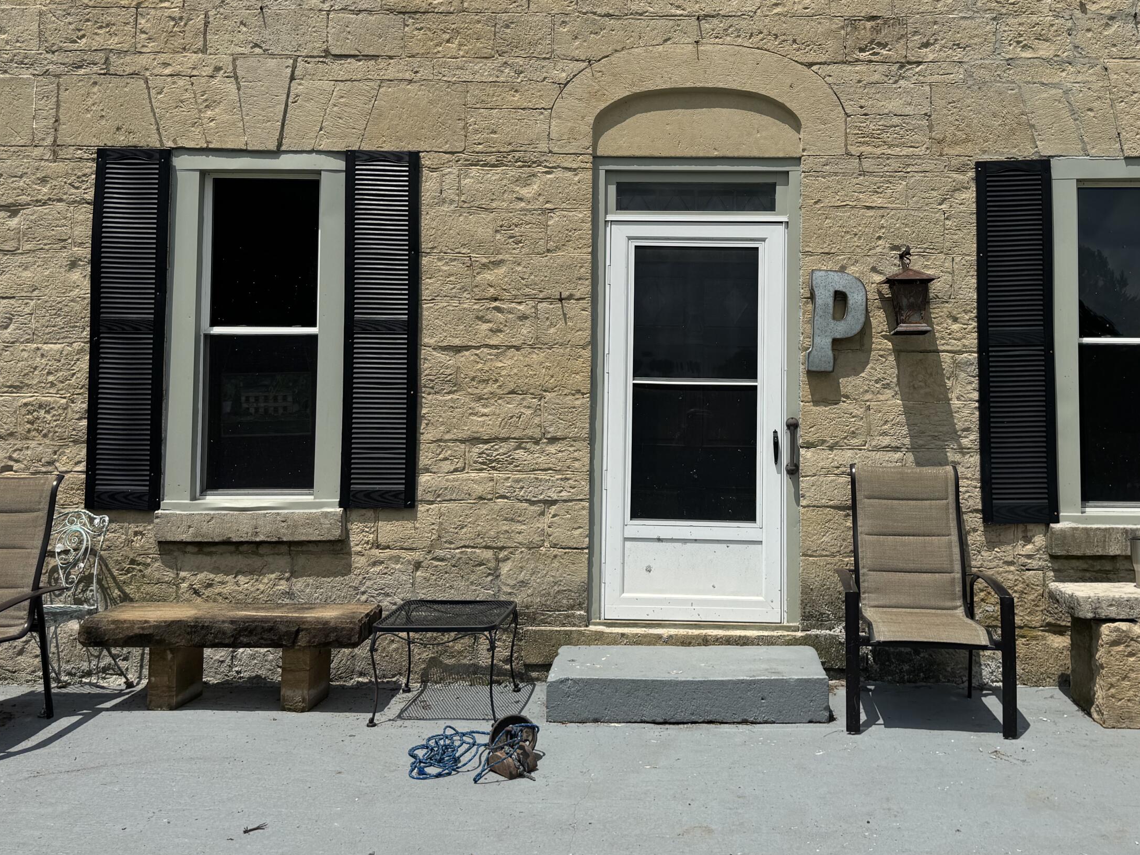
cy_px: 362
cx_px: 668
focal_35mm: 33
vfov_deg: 42.8
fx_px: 1087
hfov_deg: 55.1
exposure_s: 1/7937
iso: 80
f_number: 1.78
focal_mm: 6.76
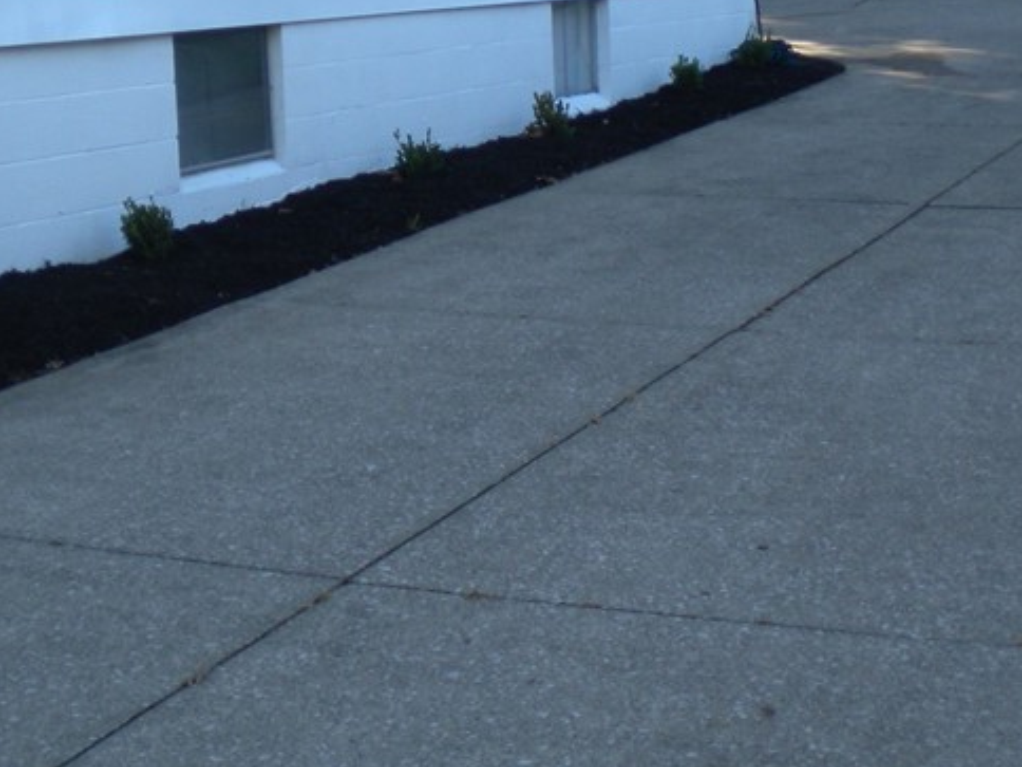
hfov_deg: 26.3
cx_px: 433
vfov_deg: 19.6
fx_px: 2185
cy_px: 110
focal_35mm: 74
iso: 80
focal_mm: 6.3
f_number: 3.1
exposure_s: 1/204
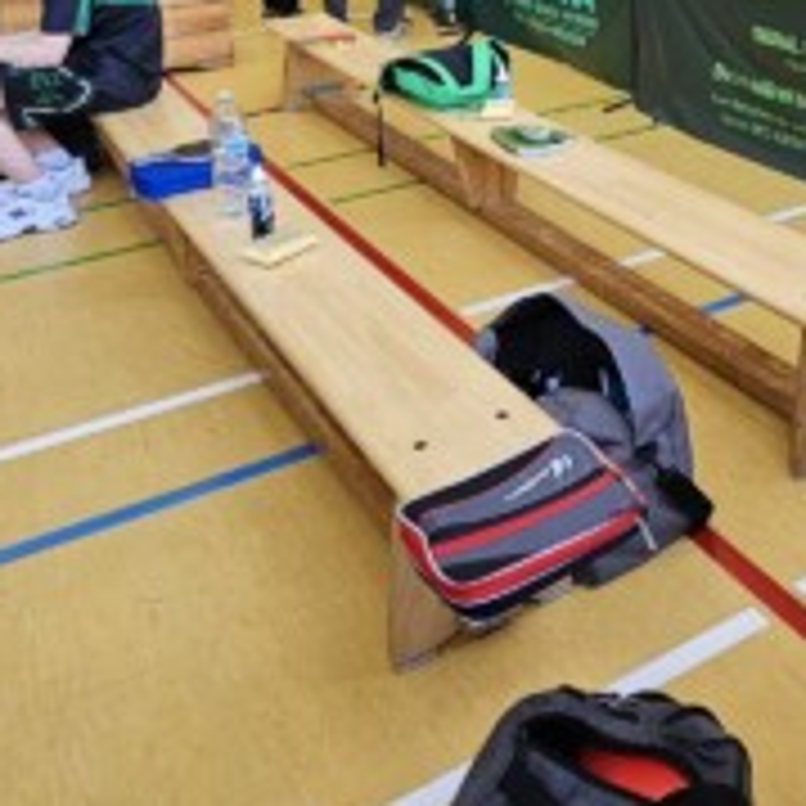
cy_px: -41
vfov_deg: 35.9
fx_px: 1080
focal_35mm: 41
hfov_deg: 37.9
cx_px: 738
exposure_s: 1/190
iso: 200
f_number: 2.2
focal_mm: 2.2
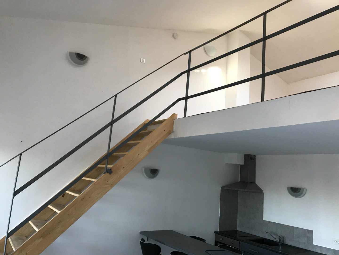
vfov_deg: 49.7
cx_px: 170
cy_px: 128
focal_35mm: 28
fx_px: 274
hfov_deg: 63.4
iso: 32
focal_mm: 3.99
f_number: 1.8
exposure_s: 1/33
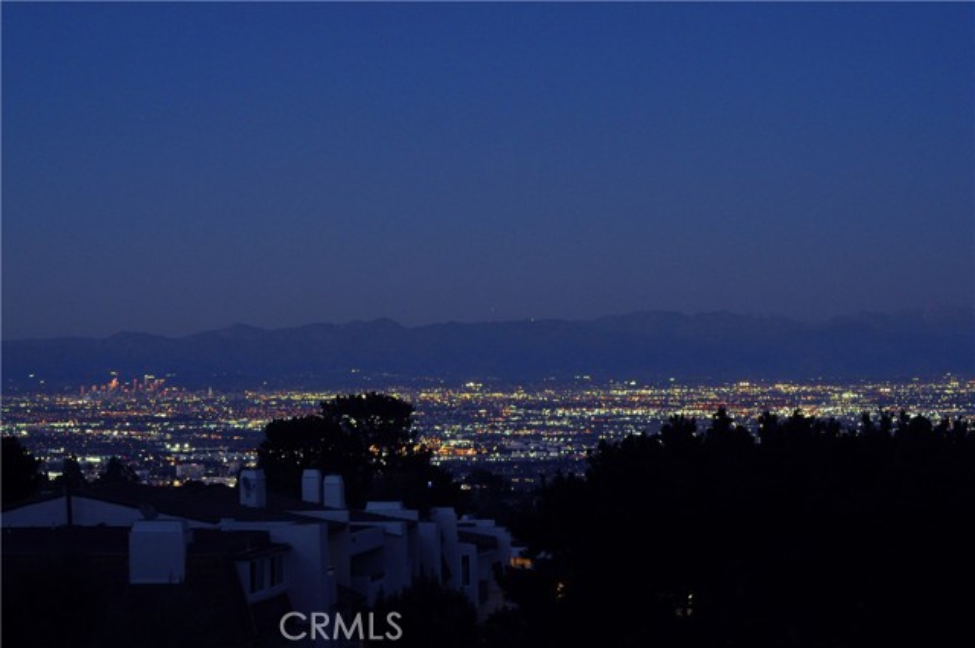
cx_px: 488
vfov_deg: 16.5
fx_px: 2232
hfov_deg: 24.6
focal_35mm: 82
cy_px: 324
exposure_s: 1/2
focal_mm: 55
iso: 800
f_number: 11
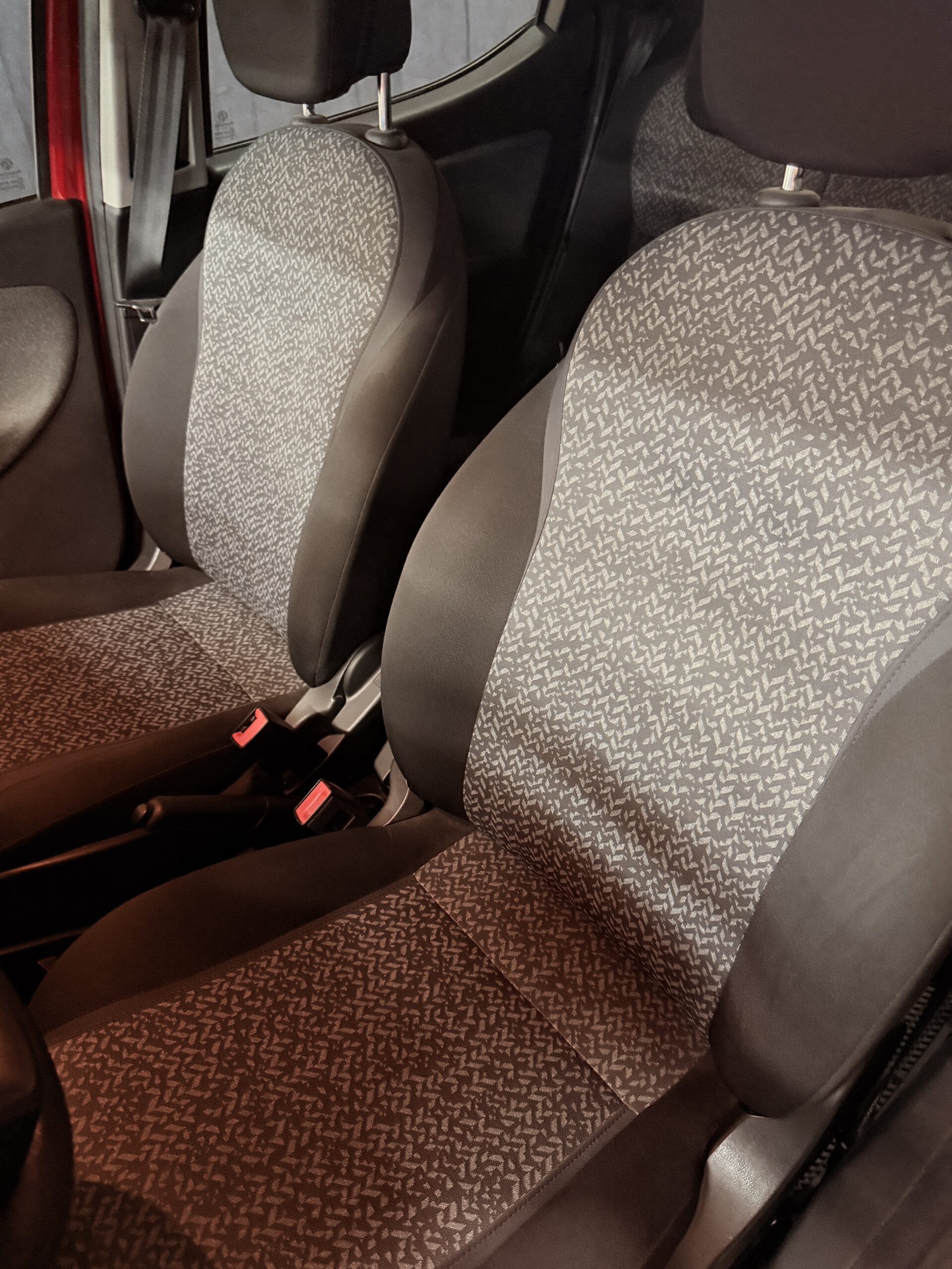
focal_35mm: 24
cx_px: 476
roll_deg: +2.2
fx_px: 880
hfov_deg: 56.8
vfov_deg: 71.6
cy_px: 634
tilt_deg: -37.1
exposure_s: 1/30
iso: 1250
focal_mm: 6.76
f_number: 1.78
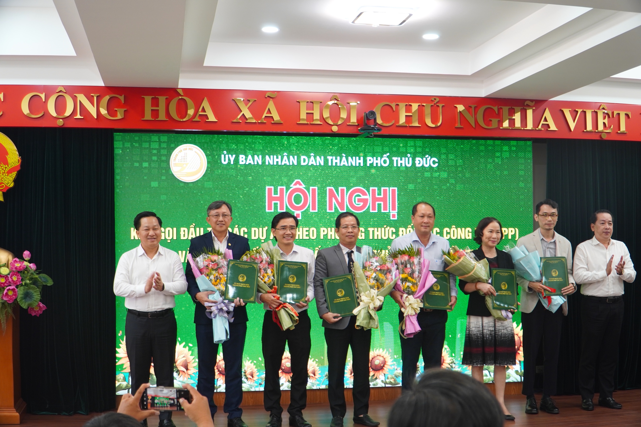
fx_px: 775
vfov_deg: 30.9
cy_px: 214
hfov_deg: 45.0
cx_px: 320
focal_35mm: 44
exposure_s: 1/50
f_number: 4
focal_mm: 29
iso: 320
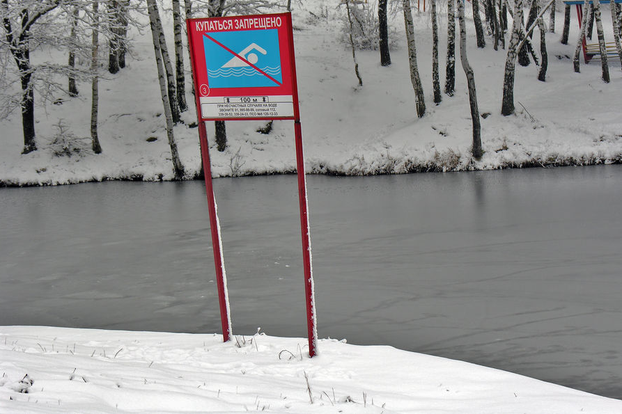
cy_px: 180
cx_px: 309
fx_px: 1883
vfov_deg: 12.6
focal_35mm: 109
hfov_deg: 18.8
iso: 50
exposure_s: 1/67.8
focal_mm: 26.5
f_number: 4.7
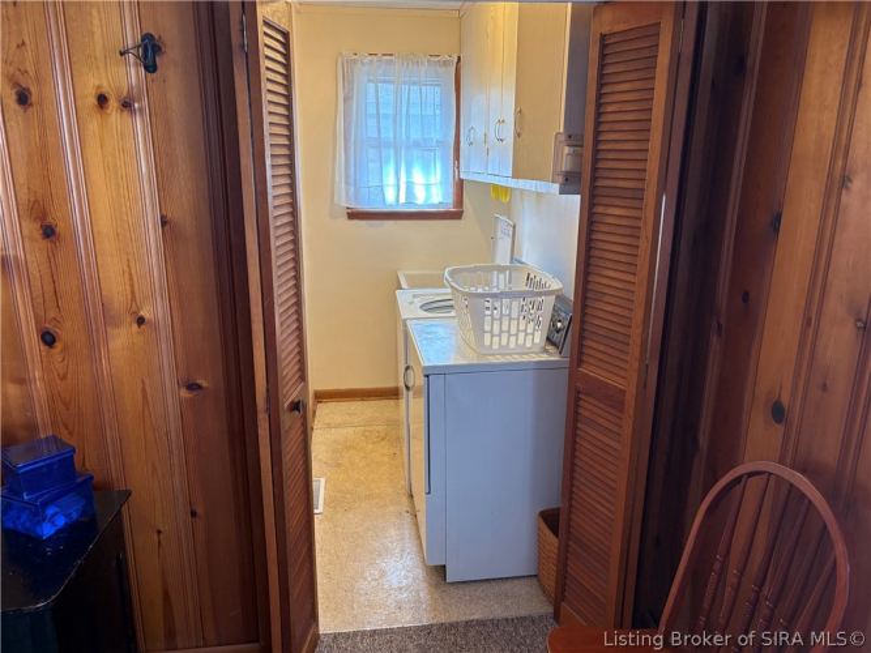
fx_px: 654
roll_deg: -0.4
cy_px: 326
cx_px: 436
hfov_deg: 67.3
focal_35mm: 26
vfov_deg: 53.0
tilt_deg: -15.0
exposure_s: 1/60
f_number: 1.6
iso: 200
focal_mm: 5.96
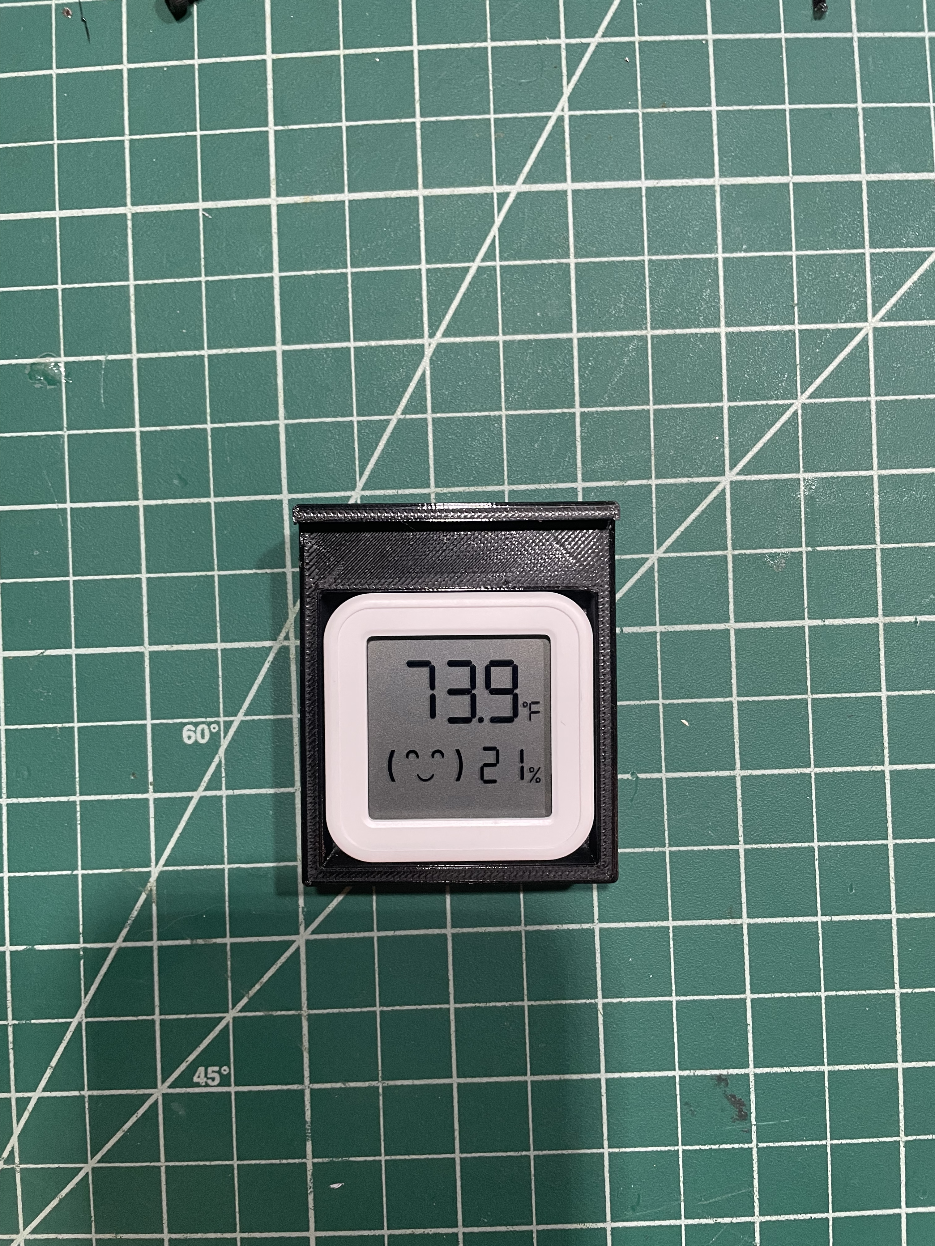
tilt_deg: -88.4
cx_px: 468
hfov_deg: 53.1
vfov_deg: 67.3
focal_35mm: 26
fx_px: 936
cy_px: 623
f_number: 1.6
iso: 200
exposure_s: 1/60
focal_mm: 4.2
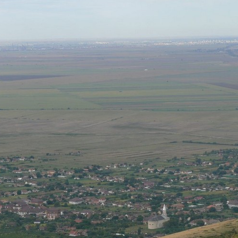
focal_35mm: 176
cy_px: 124
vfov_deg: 9.9
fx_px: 1369
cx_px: 177
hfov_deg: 9.9
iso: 100
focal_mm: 23.4
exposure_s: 1/320
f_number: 5.6
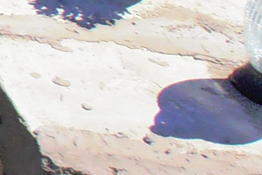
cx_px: -608
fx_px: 1230
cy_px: -236
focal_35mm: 169
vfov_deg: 7.6
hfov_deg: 9.0
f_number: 3
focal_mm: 4.2
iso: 80
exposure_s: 1/1250
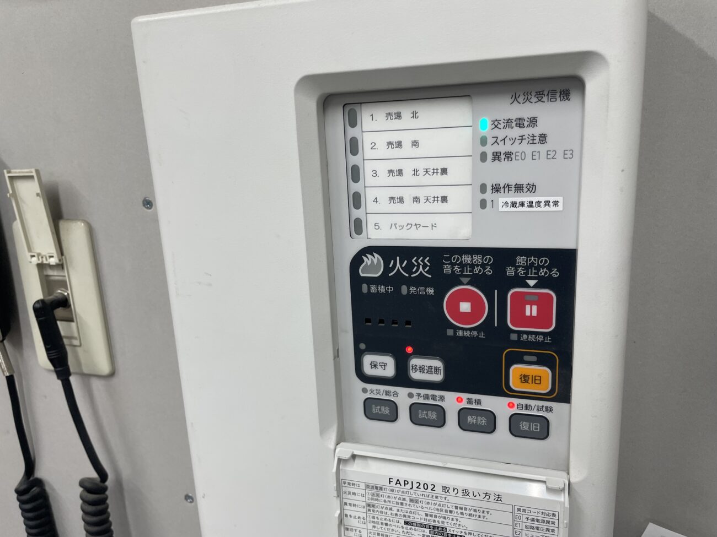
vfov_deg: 53.1
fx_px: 539
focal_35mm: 26
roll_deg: +3.2
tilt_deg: -13.9
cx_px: 358
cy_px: 268
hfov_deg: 67.3
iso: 100
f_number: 1.6
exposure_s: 1/120
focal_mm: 4.2
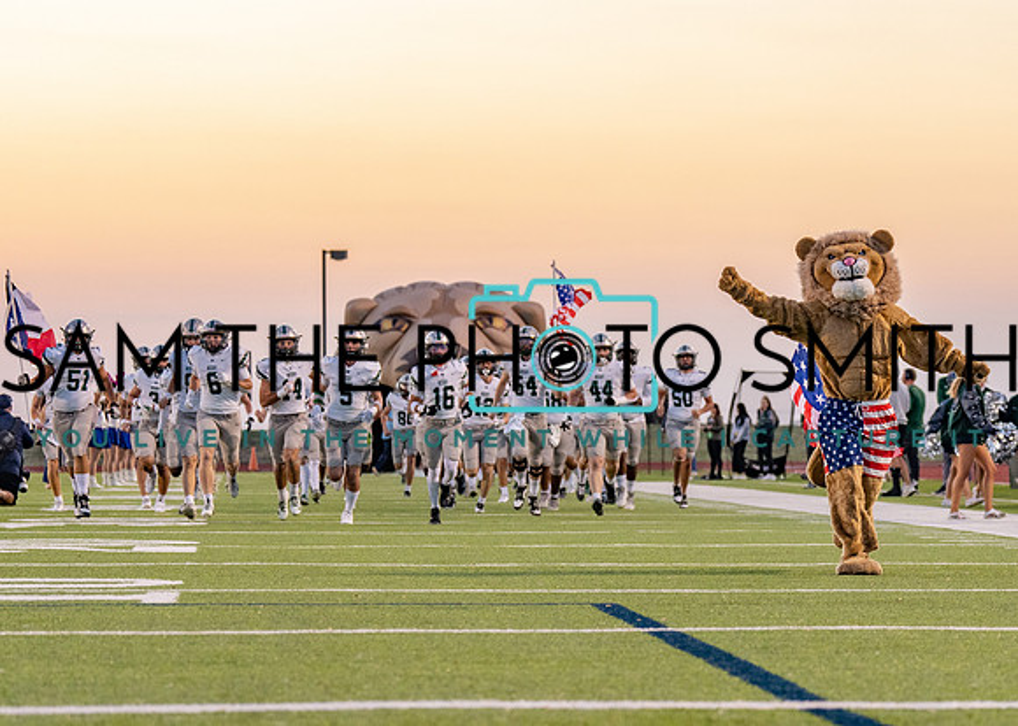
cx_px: 856
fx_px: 4087
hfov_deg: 14.1
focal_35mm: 141
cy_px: 426
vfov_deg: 10.2
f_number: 2.8
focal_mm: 79
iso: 1250
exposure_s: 1/1000
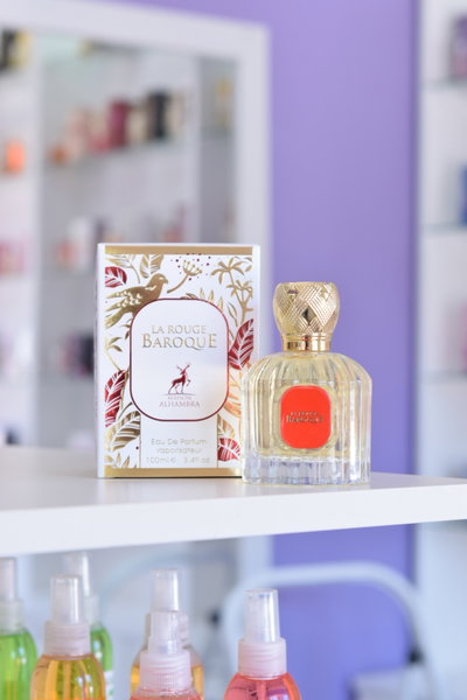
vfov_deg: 24.6
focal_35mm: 82
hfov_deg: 16.6
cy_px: 350
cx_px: 234
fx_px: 1605
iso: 800
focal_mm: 55
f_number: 4.5
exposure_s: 1/200
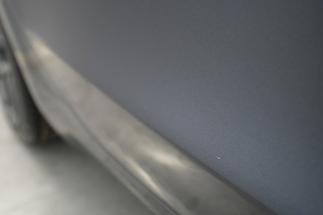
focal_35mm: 28
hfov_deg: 65.5
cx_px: 162
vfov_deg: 46.4
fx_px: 251
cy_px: 108
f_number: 4.5
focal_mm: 28
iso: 4000
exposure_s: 1/100
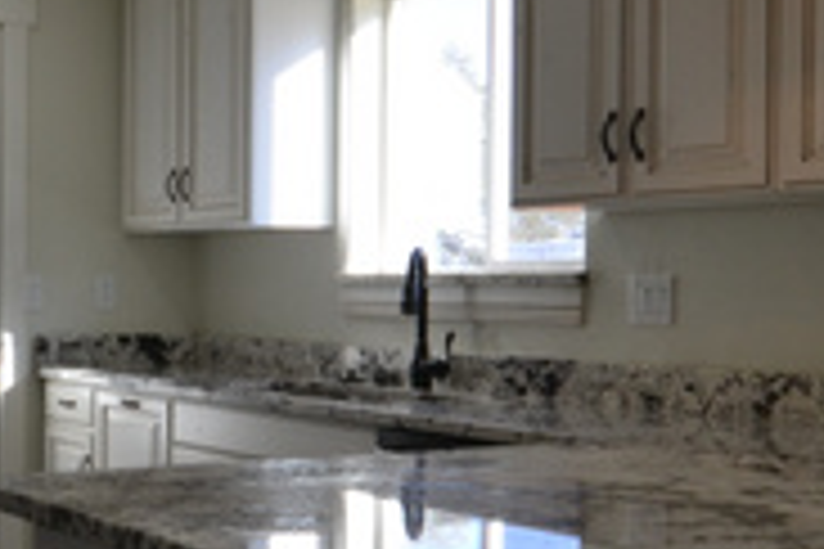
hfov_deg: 32.4
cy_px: 313
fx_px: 1322
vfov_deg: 23.5
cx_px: 41
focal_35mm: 58
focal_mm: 11
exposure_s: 1/125
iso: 280
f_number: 5.6
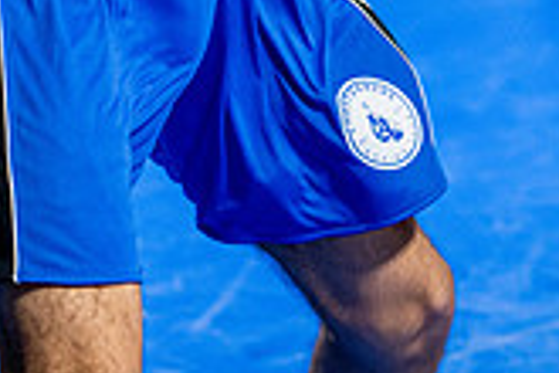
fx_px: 3276
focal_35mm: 211
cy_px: -273
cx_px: 701
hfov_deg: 9.6
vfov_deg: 6.4
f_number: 2
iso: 4000
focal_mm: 60
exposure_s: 1/800
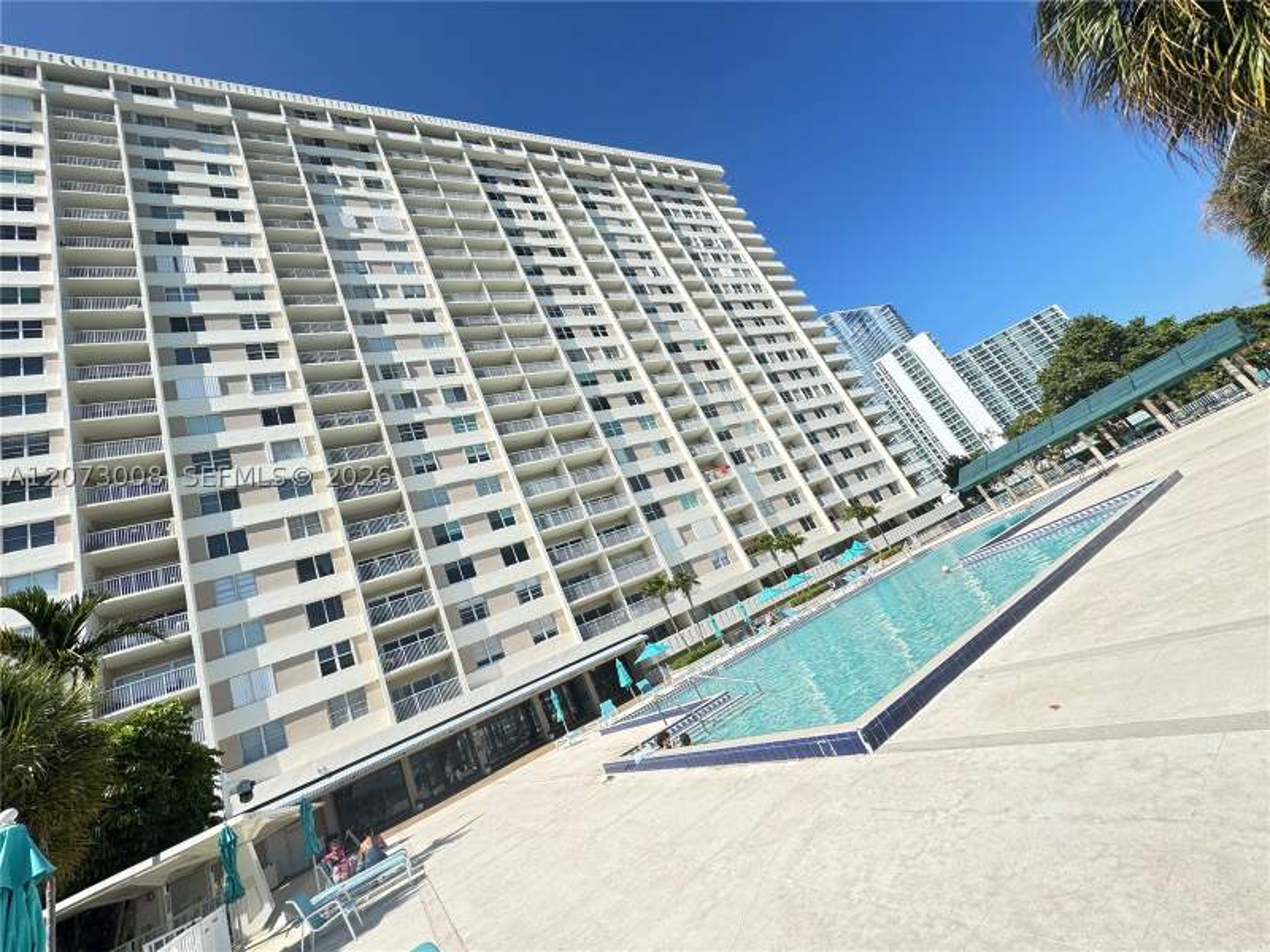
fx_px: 514
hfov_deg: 102.1
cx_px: 635
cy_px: 476
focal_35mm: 14
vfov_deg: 85.7
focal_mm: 2.22
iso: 50
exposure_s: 1/1126
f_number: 2.2
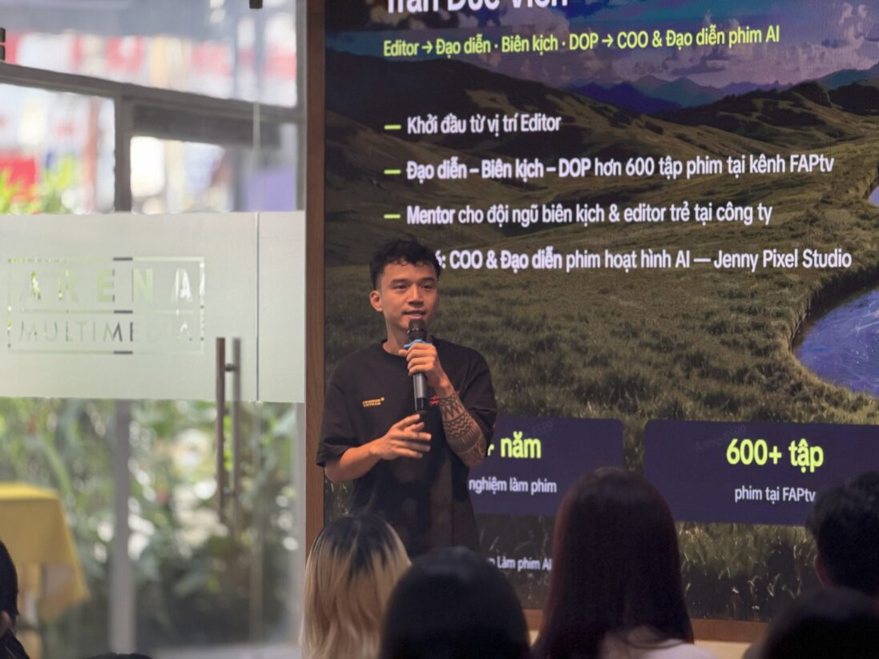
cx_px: 440
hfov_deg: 19.6
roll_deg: -0.2
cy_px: 330
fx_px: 2540
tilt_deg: -1.0
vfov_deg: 14.8
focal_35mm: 100
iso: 125
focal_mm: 16.89
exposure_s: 1/100
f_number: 2.8
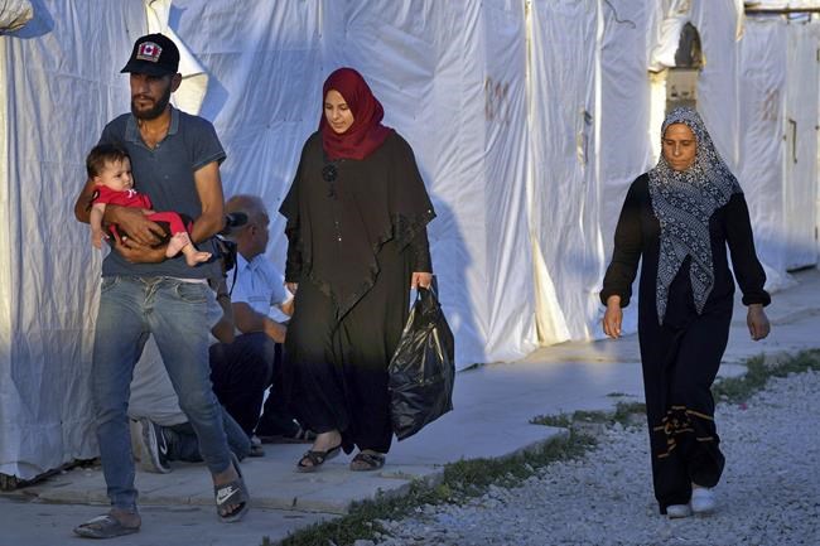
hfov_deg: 28.9
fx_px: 1594
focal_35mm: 70
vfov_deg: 19.4
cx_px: 410
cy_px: 273
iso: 100
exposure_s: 1/1600
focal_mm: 70
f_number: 2.8
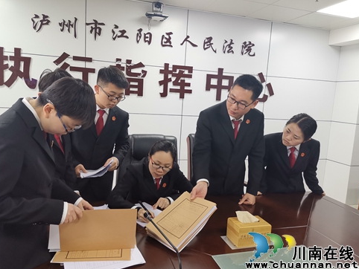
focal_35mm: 28
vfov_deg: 49.8
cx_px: 180
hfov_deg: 63.4
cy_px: 133
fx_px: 291
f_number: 1.8
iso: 250
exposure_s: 1/120
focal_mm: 4.75
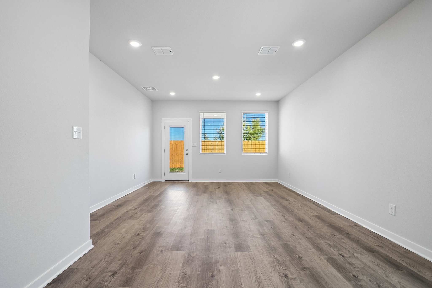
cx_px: 216
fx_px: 180
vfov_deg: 77.3
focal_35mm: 15
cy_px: 144
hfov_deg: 100.4
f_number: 8
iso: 400
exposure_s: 1/40
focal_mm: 10
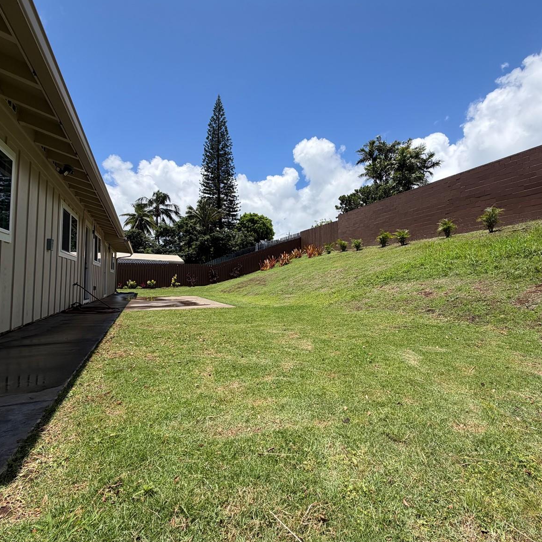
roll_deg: -0.3
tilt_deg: +3.6
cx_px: 303
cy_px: 268
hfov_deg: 83.6
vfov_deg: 84.0
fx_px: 301
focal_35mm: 17
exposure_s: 1/799
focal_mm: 2.22
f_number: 2.2
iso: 20
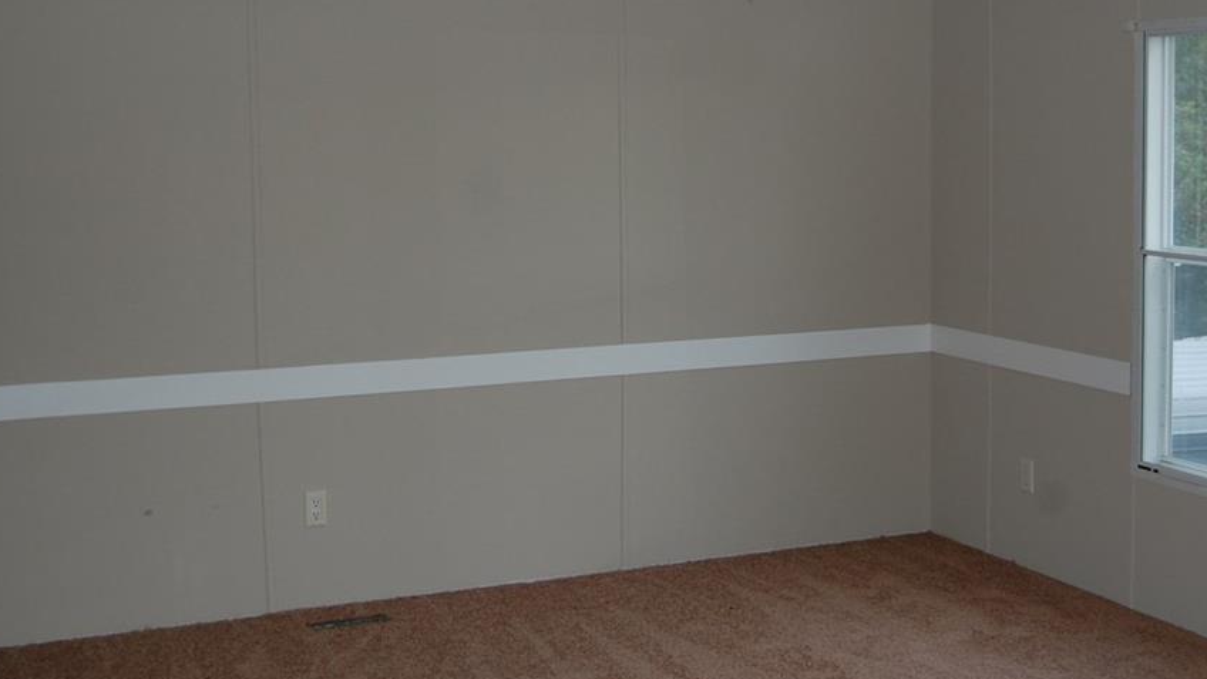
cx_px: 686
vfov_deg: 22.6
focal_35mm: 53
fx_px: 1696
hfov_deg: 39.1
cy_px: 272
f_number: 4.2
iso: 400
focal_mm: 28
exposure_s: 1/60
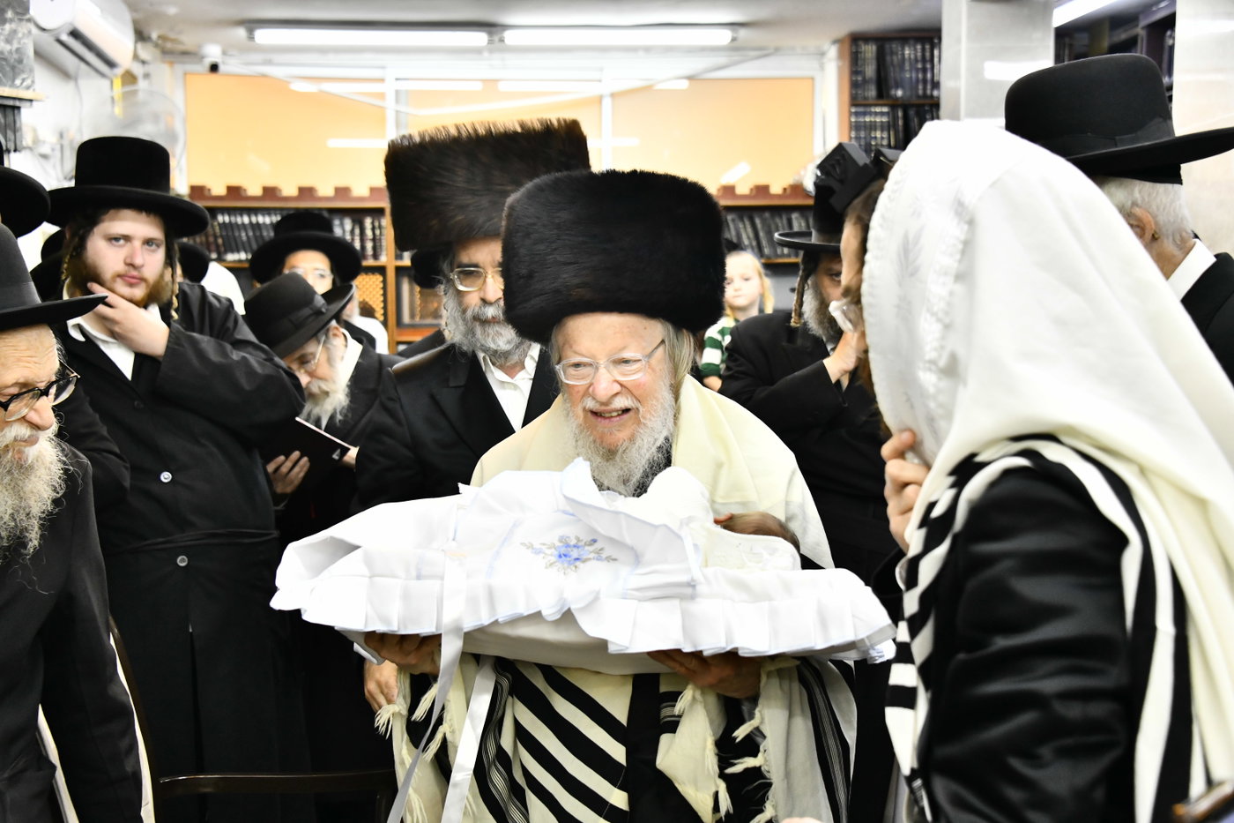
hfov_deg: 39.6
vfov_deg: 27.0
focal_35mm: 50
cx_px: 617
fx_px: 1714
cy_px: 412
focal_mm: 50
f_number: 5.6
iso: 2500
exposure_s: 1/320
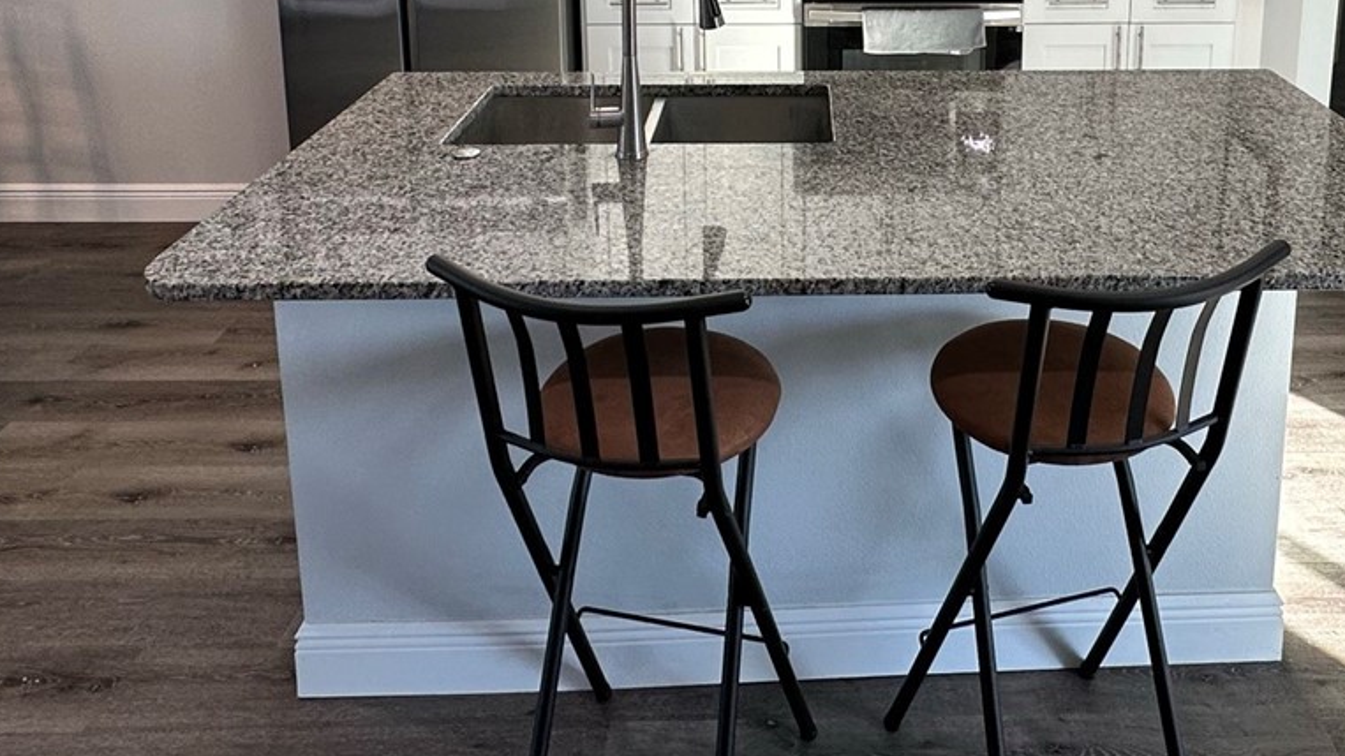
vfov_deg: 32.8
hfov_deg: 60.3
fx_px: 1141
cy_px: -44
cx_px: 834
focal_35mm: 32
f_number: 2.2
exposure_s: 1/120
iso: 80
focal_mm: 2.22
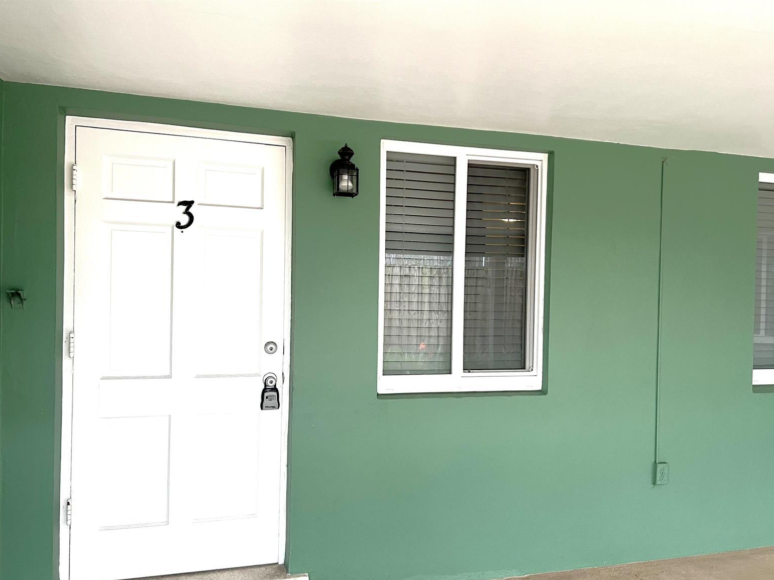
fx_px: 604
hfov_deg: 65.3
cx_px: 397
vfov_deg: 51.3
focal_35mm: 27
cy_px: 301
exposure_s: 1/99
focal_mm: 5.7
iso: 125
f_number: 1.5
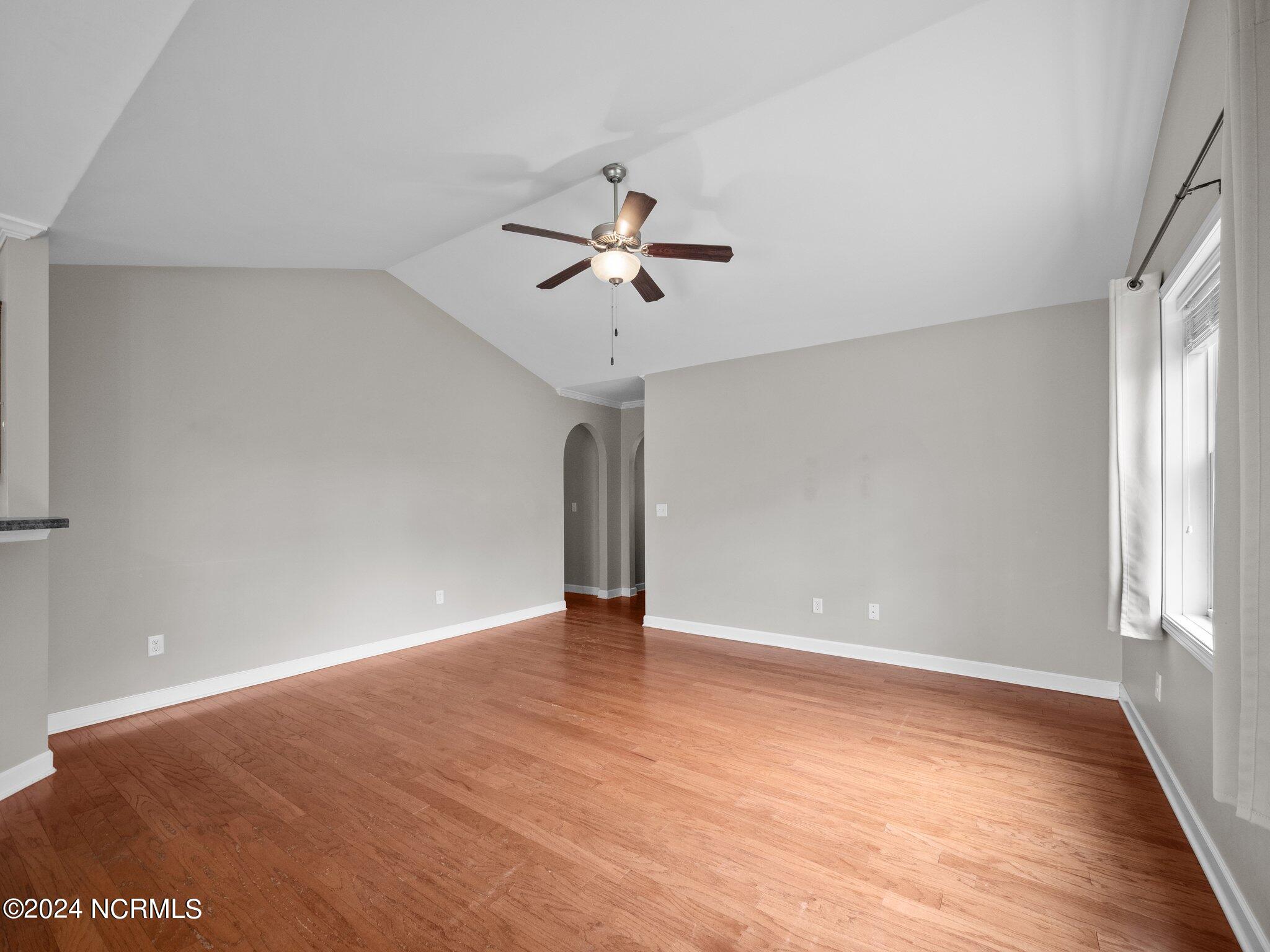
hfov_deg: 102.1
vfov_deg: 85.7
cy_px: 476
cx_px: 635
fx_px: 514
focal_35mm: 14
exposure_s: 1/40
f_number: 4
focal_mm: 7
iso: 400
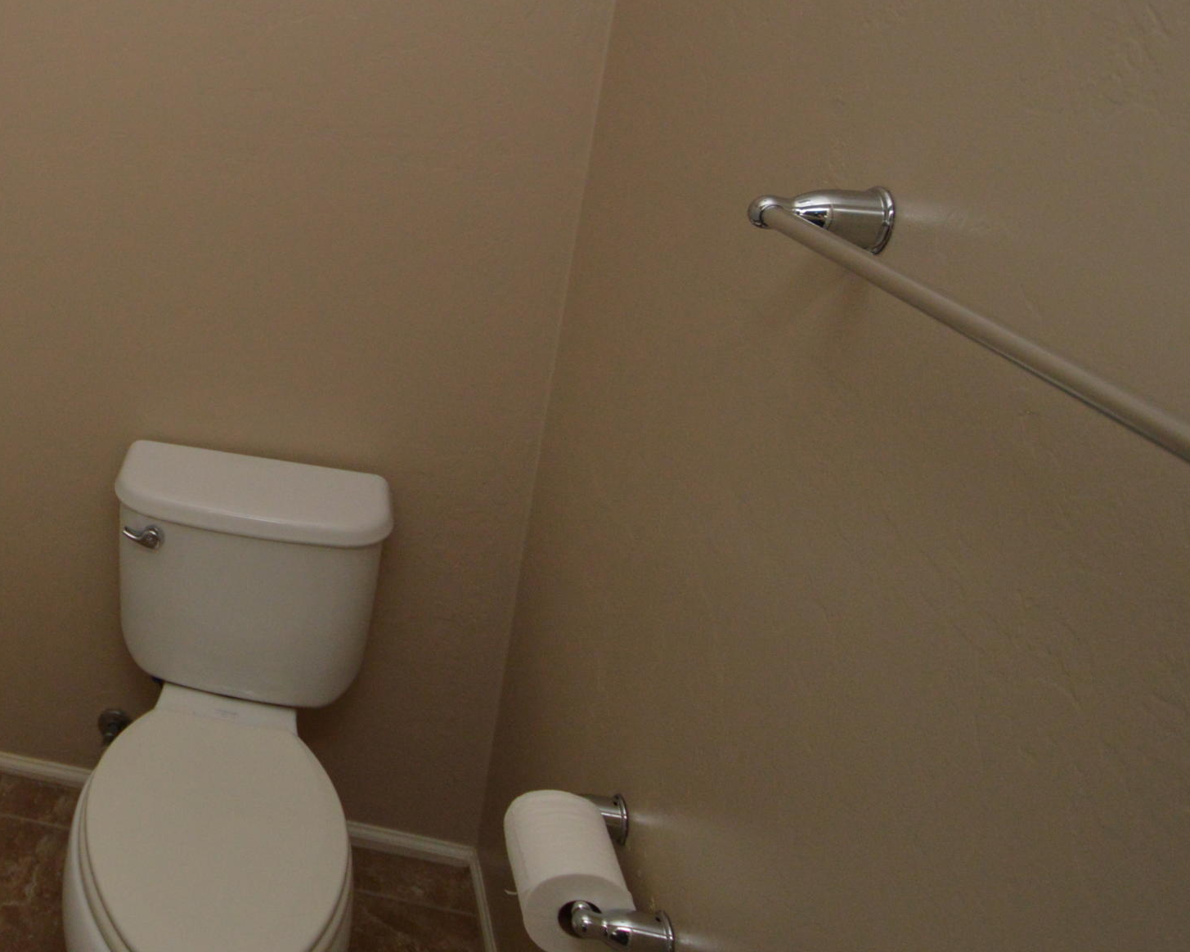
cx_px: 41
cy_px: 236
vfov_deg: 48.0
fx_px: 1021
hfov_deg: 50.7
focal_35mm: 29
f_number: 3.5
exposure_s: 1/60
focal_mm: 10
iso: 1000
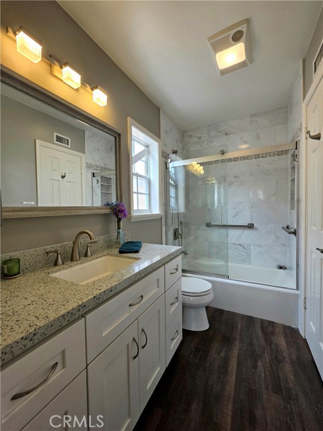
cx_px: 162
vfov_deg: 106.2
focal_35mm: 13
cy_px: 216
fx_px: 162
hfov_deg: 89.9
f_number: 1.9
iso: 50
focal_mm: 2.2
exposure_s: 1/120
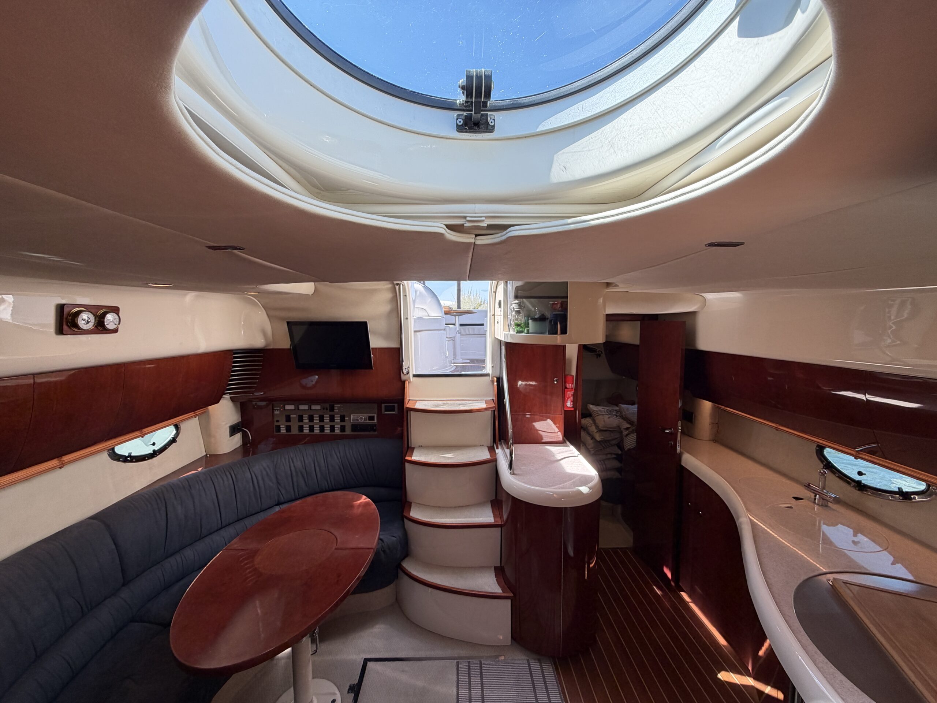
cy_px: 352
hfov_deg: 102.1
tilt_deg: -4.5
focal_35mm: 14
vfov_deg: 85.7
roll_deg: +0.4
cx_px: 468
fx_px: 379
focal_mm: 2.22
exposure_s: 1/187
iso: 50
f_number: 2.2
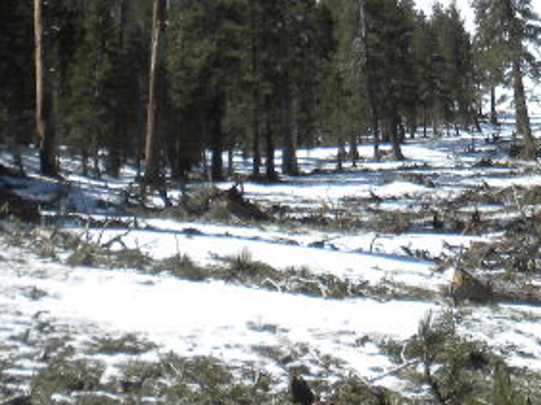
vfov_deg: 13.5
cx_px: 489
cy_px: -144
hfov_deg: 18.4
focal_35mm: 105
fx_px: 1640
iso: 64
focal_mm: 6.6
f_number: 10
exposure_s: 1/111
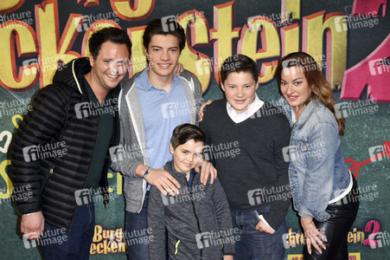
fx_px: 779
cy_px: 130
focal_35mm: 72
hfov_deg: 28.1
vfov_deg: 18.9
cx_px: 195
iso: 640
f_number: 6.3
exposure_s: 1/160
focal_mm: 48
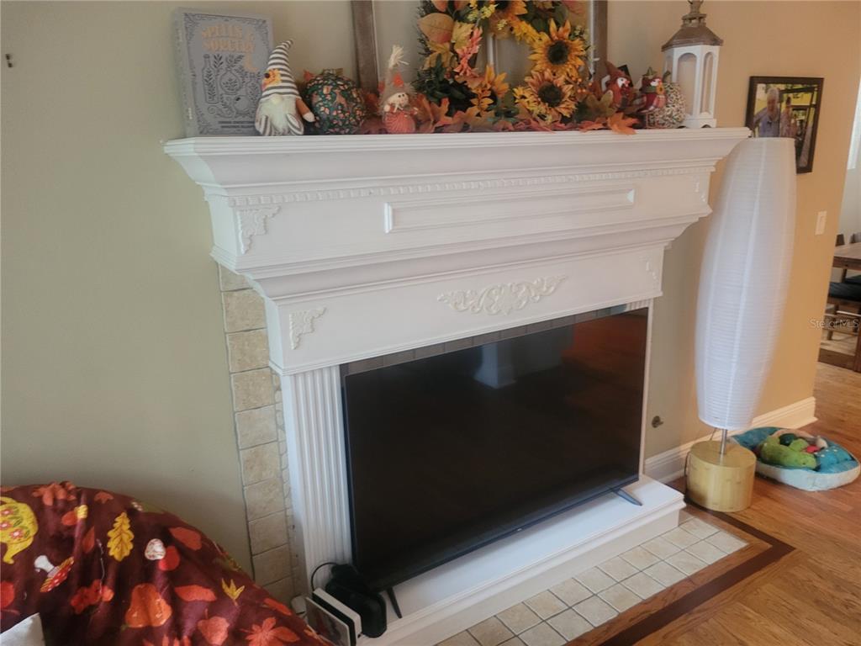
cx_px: 430
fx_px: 647
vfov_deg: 53.1
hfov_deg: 67.3
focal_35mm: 26
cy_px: 323
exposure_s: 1/30
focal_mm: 5.4
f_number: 1.8
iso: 640
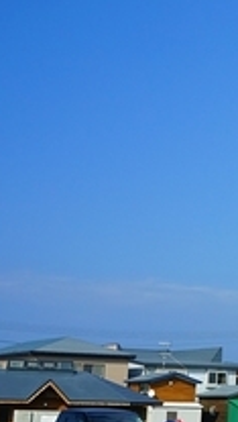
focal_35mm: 97
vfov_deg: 22.0
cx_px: 462
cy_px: 173
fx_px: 1084
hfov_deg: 11.4
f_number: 4
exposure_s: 1/2000
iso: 500
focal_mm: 24
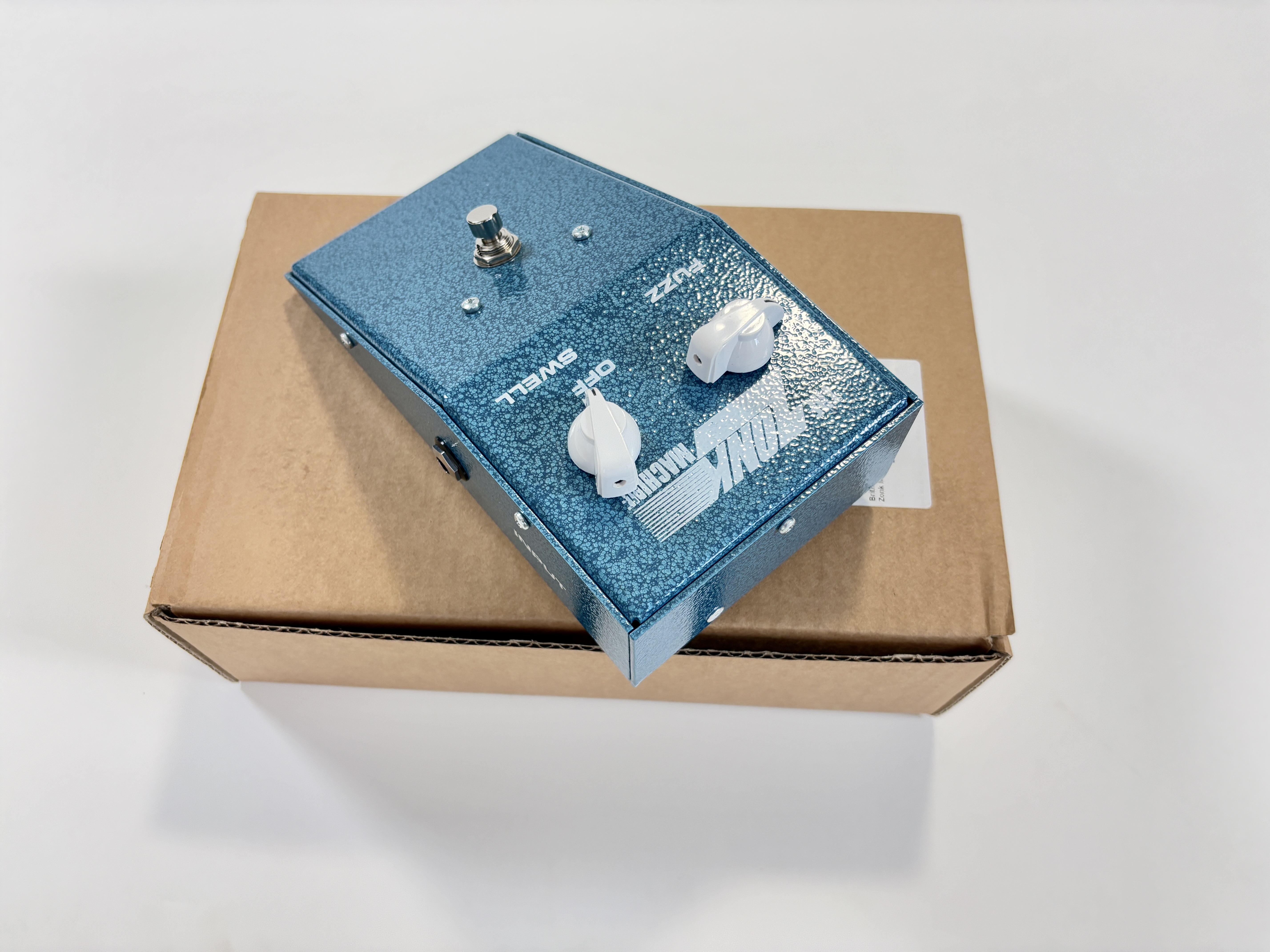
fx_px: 954
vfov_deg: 53.1
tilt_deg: -64.2
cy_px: 476
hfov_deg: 67.3
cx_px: 635
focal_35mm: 26
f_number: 1.6
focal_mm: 5.96
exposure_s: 1/50
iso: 160
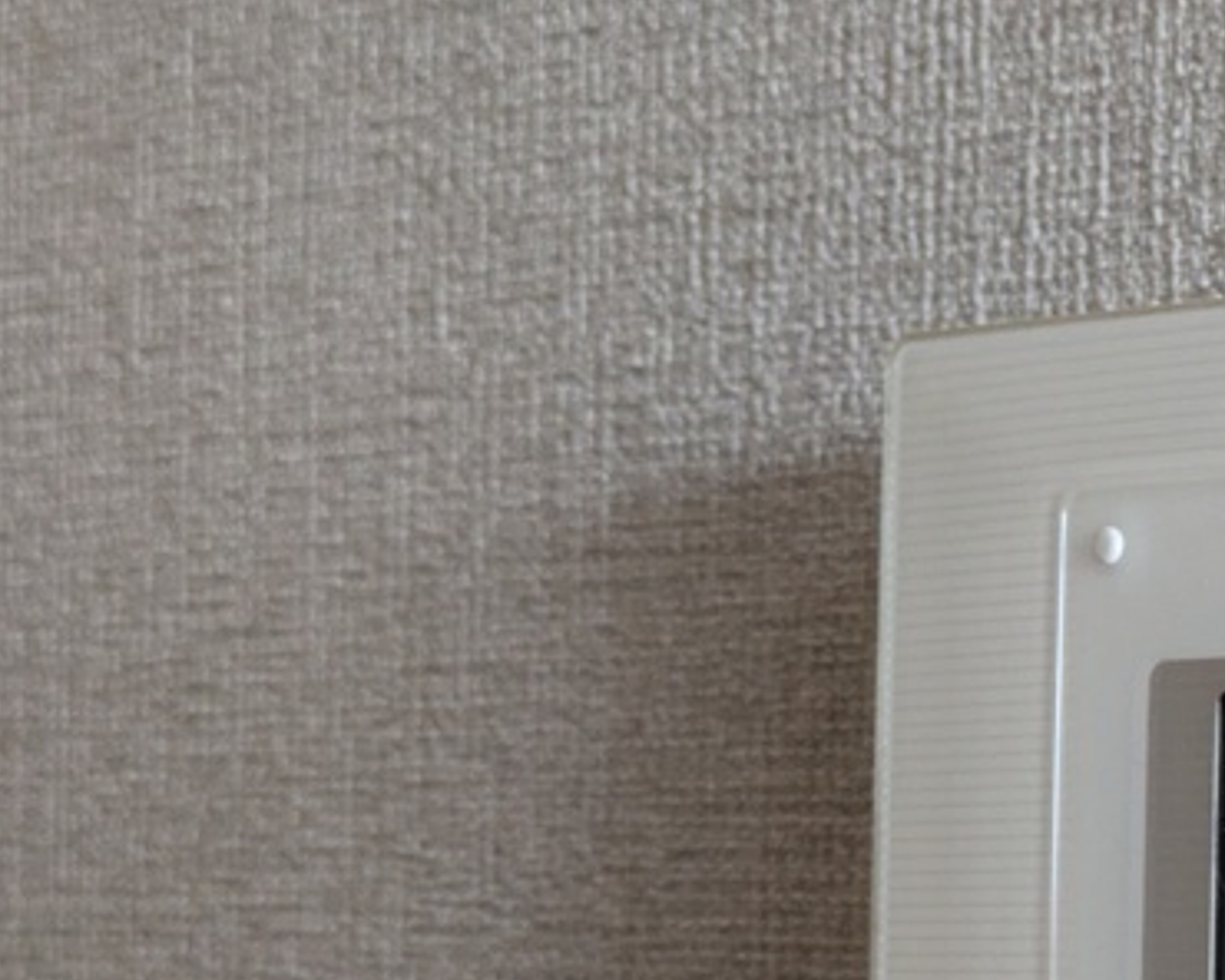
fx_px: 4677
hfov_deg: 14.4
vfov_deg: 11.7
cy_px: 1136
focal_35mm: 129
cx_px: 1473
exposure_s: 1/60
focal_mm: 5.43
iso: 128
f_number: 1.89
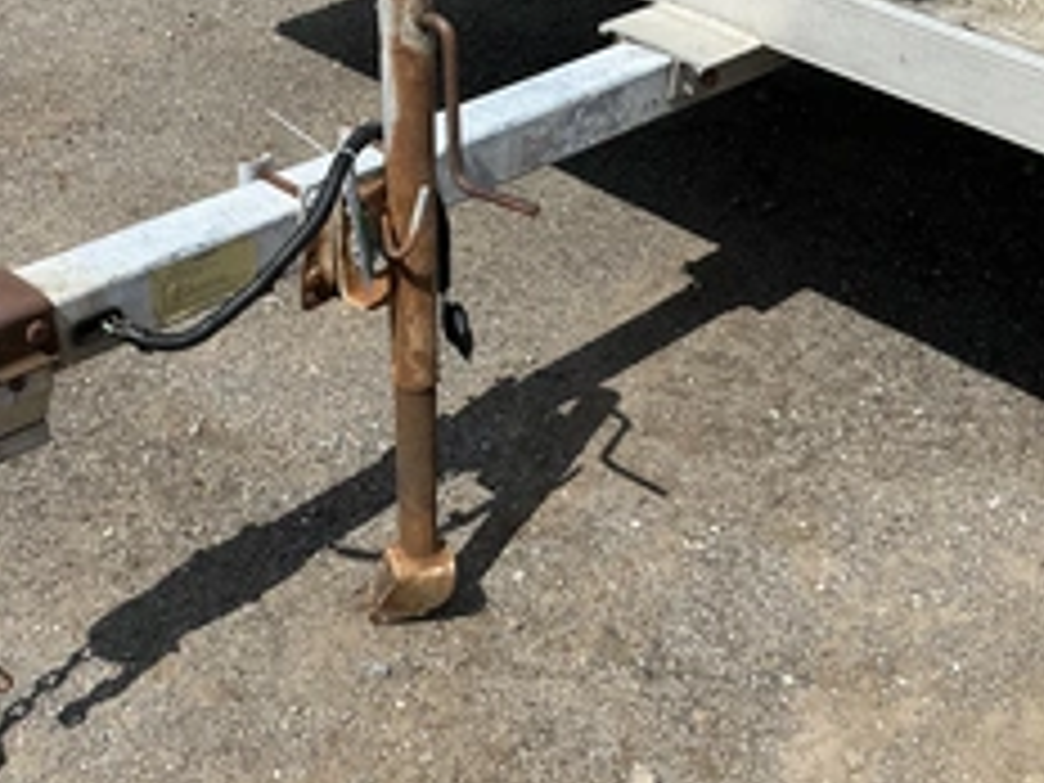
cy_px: 450
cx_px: 346
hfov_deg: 37.8
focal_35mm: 50
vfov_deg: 29.1
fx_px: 1508
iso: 25
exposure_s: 1/2538
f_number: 1.8
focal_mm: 3
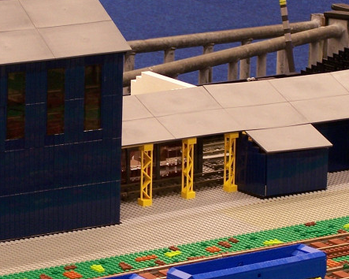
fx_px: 1910
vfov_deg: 8.4
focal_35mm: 185
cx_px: 109
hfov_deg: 10.4
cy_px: 121
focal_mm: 13.7
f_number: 3.2
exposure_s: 1/2
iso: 80
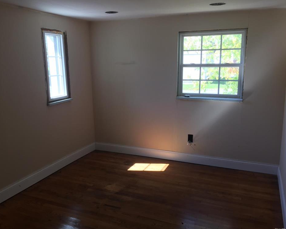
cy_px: 115
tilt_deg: -11.1
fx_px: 262
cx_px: 130
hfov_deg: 57.1
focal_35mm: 31
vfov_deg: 47.1
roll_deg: -0.5
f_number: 2.2
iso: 32
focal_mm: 4.15
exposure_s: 1/60
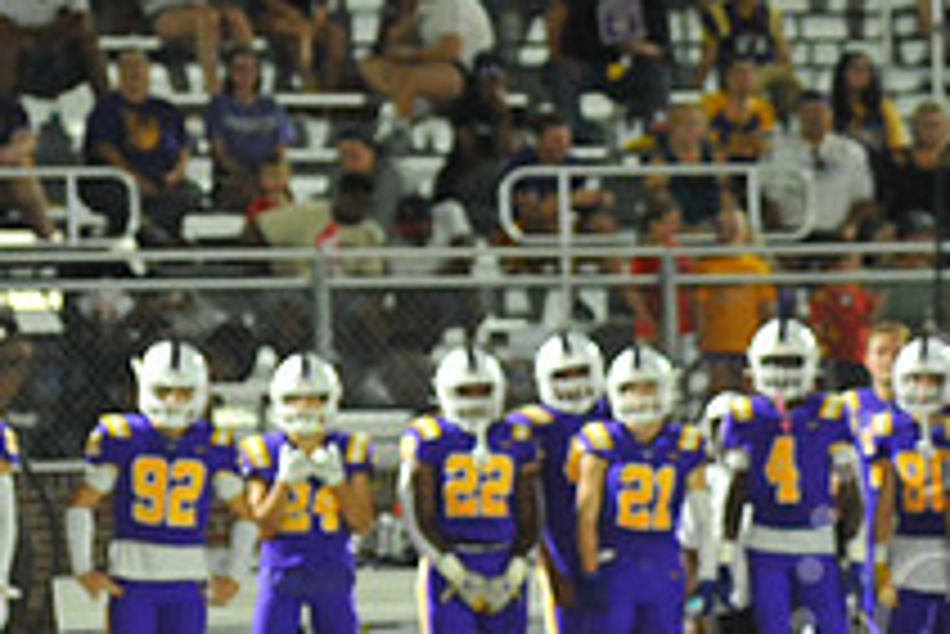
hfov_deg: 3.7
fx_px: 14497
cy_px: 647
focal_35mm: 549
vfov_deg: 2.5
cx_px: 1220
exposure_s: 1/160
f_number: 5.6
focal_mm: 200
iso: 4000
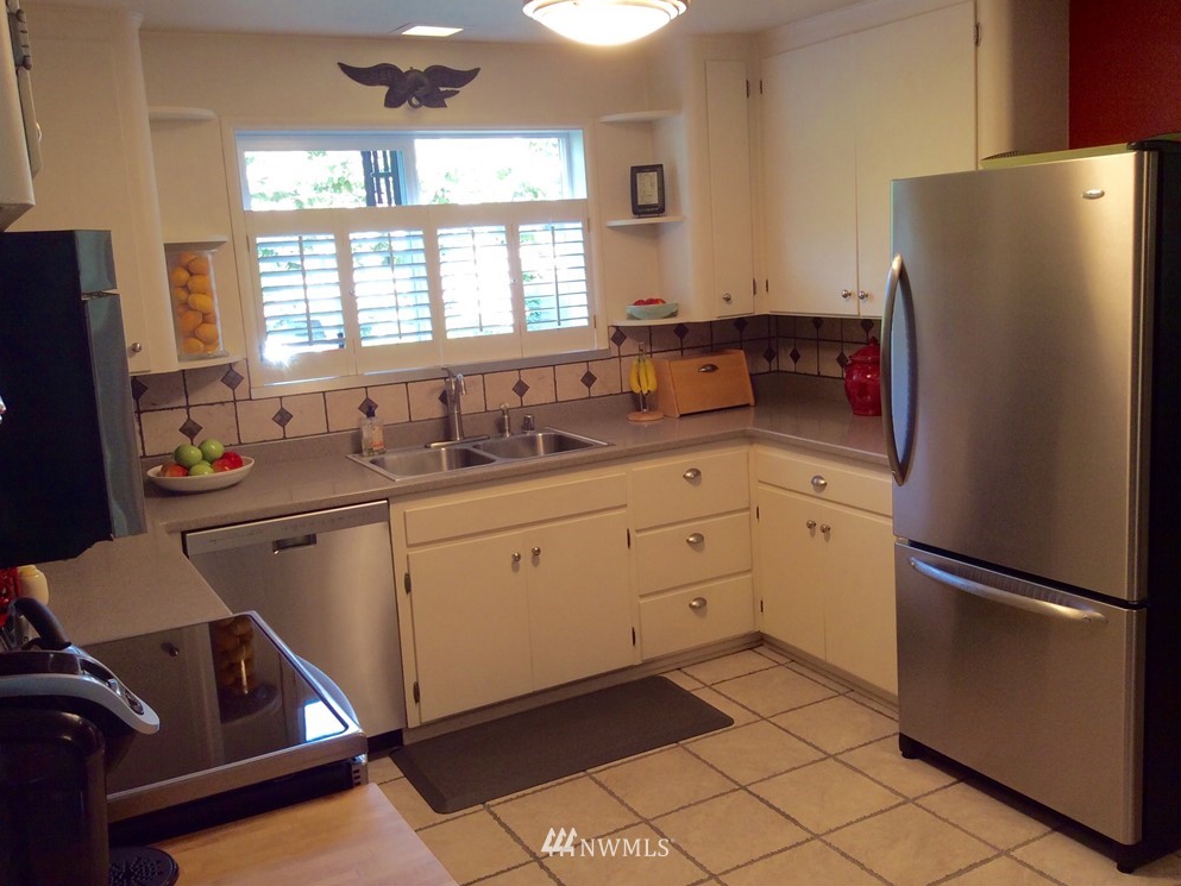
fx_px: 1126
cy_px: 432
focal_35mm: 33
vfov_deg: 43.0
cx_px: 608
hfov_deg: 55.3
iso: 32
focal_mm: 3.3
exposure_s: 1/40
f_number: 2.4
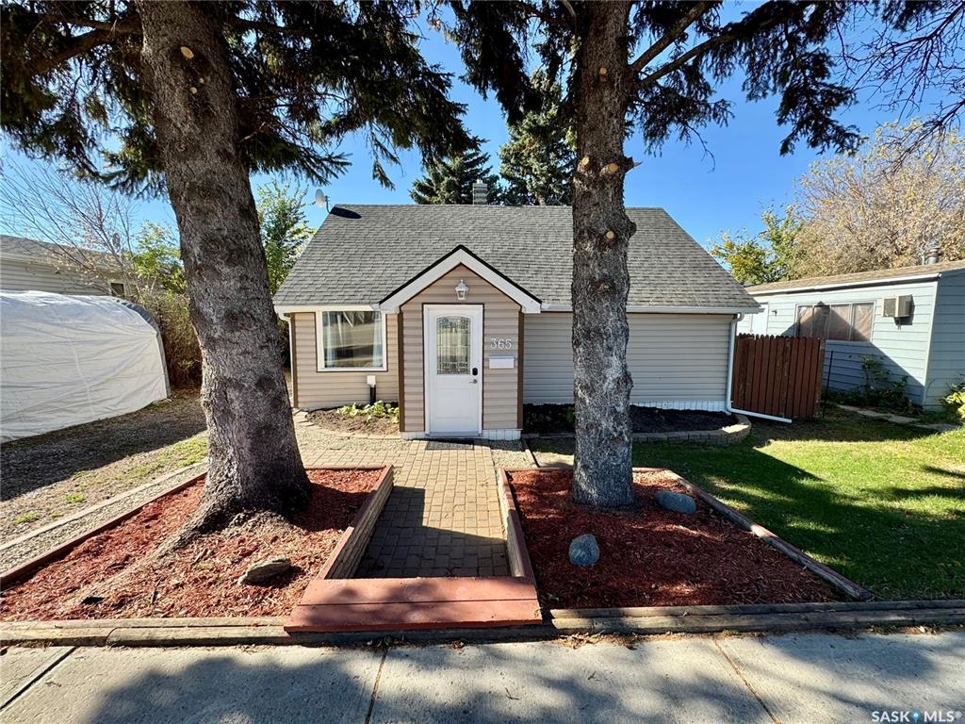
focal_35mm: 14
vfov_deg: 85.7
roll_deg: +0.7
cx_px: 482
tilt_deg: -6.9
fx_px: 390
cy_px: 362
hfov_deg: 102.1
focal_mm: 2.22
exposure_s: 1/505
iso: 40
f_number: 2.2
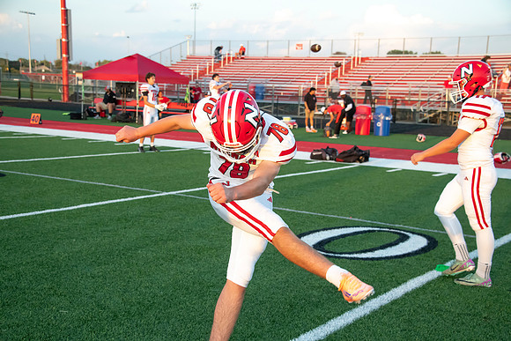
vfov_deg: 23.4
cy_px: 170
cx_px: 256
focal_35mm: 58
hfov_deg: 34.5
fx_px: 823
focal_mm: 58
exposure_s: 1/1600
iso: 2000
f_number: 5.6
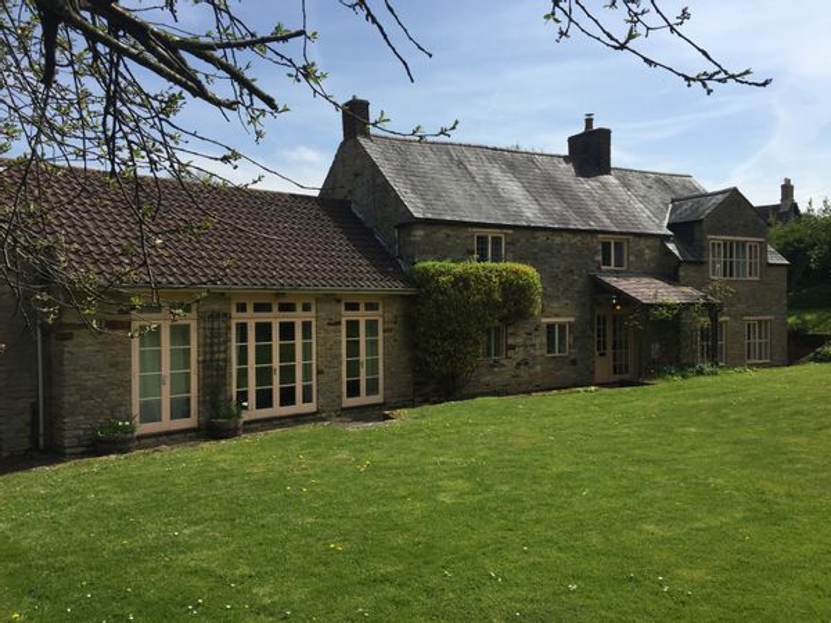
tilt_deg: -2.4
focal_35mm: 29
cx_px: 416
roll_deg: -0.6
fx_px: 696
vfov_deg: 48.2
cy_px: 312
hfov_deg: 61.7
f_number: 2.2
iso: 32
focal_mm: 4.15
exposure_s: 1/3049
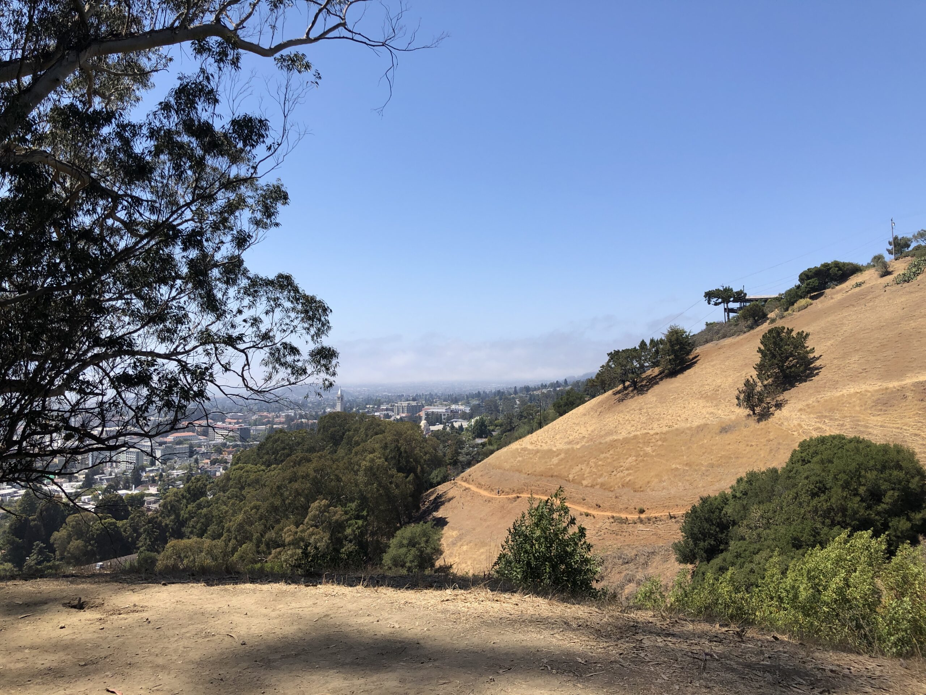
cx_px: 463
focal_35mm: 28
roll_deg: +0.7
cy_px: 348
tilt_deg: +0.8
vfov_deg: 49.7
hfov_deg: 63.4
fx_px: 749
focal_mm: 4
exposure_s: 1/2183
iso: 20
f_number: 1.8
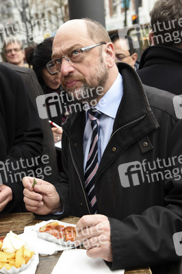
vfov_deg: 38.2
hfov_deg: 25.9
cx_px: 91
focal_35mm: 52
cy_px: 137
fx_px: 395
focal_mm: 52
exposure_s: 1/160
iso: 320
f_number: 5.6
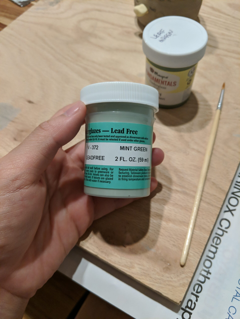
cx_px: 120
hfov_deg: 53.1
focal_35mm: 26
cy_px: 160
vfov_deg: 67.3
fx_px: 240
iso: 210
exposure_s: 1/30
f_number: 1.8
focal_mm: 4.44
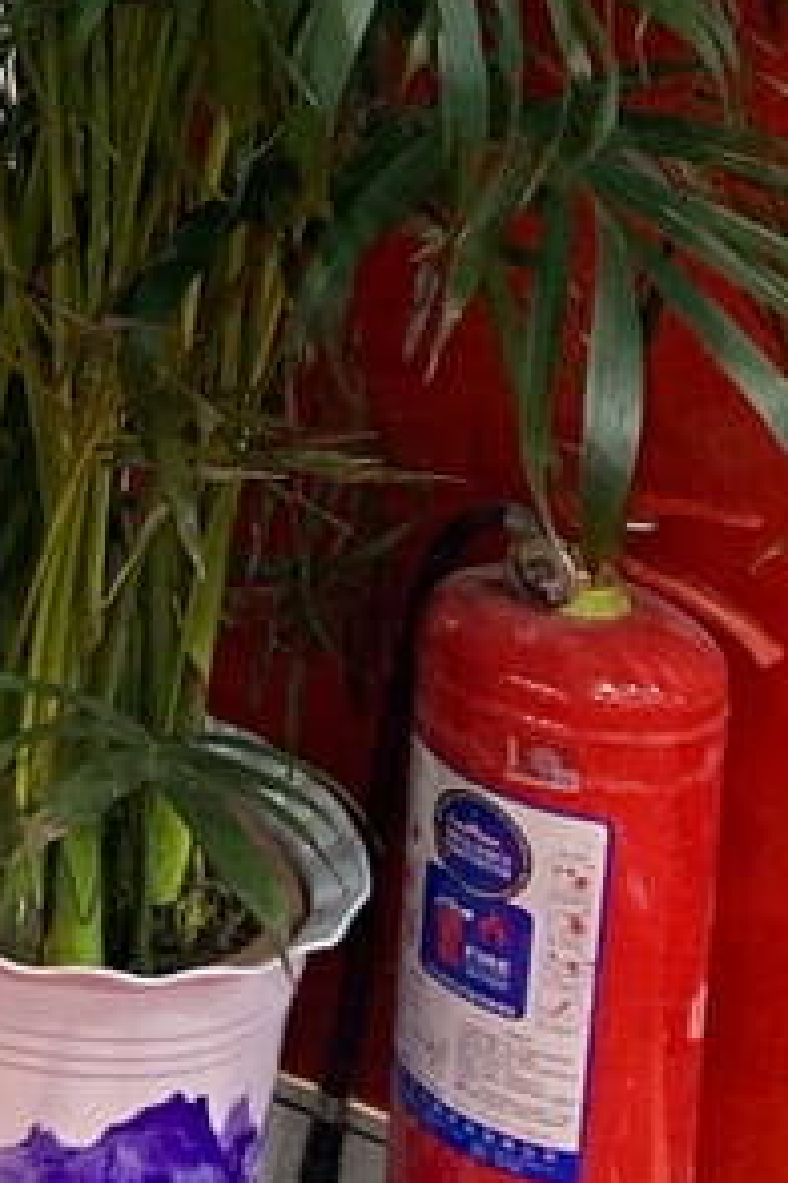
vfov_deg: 13.4
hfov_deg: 8.1
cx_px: -1793
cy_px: -948
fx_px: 4531
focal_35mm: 138
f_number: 1.8
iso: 64
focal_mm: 4.25
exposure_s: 1/50
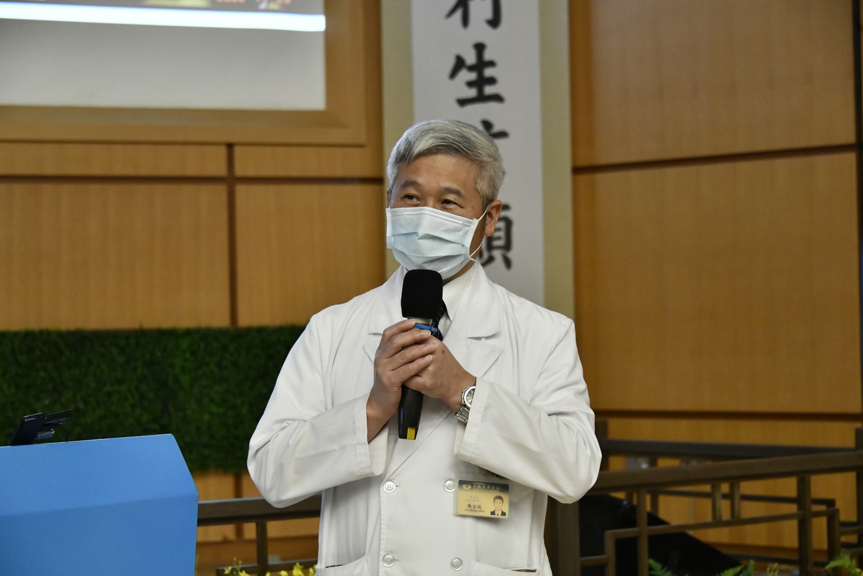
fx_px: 2061
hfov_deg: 23.6
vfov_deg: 15.9
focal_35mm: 86
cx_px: 430
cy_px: 291
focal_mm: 85
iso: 6400
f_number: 5
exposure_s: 1/80
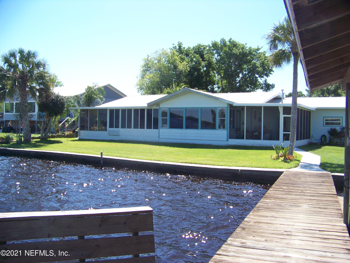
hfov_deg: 51.4
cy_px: 132
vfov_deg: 39.7
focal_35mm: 36
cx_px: 175
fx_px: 364
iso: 64
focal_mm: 5.85
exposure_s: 1/500
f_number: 2.8
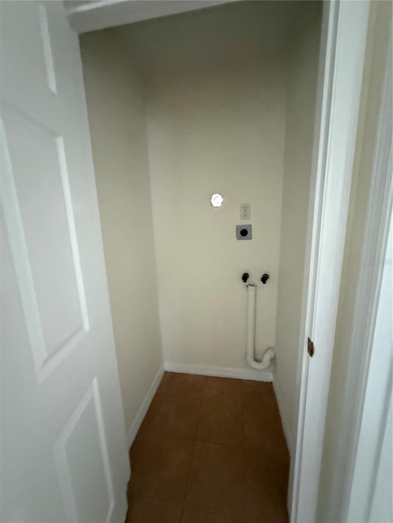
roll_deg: +1.4
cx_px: 196
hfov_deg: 85.7
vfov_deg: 102.1
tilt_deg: -12.1
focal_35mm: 14
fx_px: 212
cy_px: 262
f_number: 2.2
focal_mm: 2.22
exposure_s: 1/58
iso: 1250
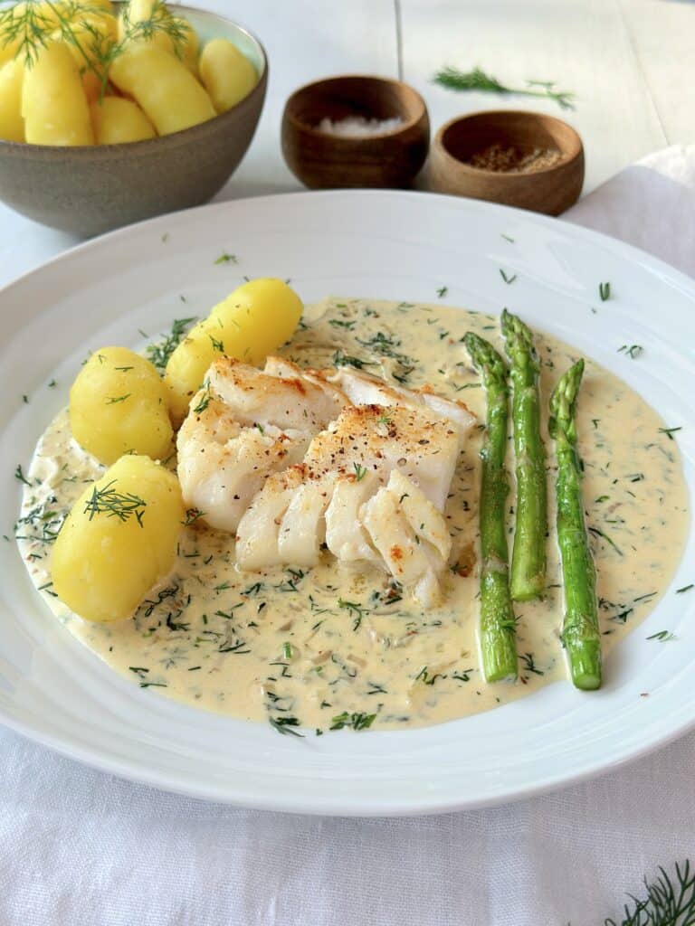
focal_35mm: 48
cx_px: 348
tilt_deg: -39.8
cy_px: 463
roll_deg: +0.4
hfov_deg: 30.3
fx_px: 1285
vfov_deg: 39.7
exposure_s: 1/1000
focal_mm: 6.86
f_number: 1.78
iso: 80
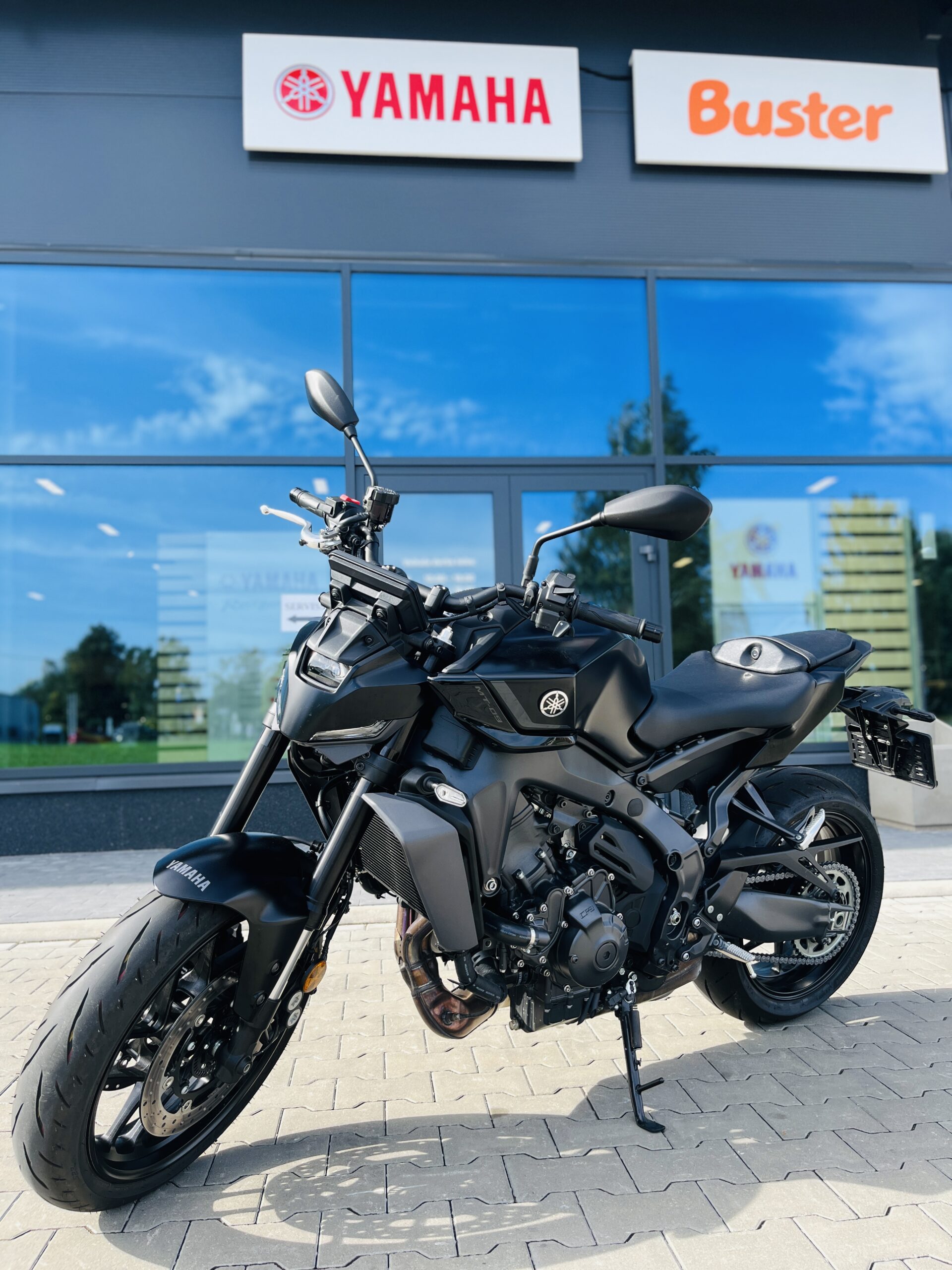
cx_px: 476
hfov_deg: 53.1
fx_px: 953
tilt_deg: +5.0
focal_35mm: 26
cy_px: 635
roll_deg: +2.5
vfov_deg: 67.3
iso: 50
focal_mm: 5.1
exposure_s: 1/833
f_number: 1.6
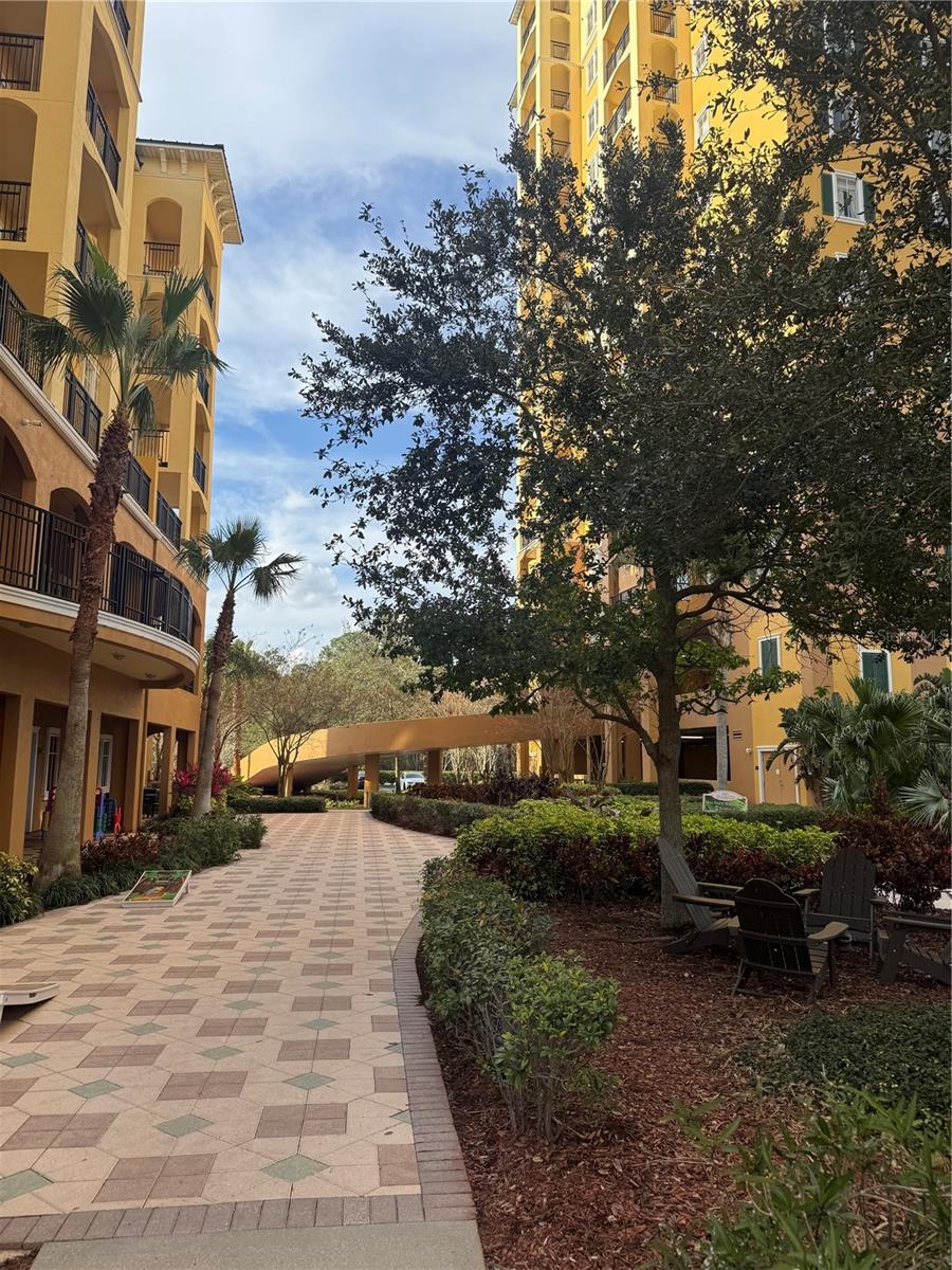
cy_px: 635
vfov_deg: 71.6
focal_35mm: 24
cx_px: 476
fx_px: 880
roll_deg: +1.0
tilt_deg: +7.7
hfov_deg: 56.8
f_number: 1.78
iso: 80
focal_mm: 6.76
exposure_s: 1/2331
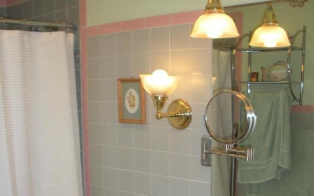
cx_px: 159
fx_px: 445
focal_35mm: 52
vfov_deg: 23.7
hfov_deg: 38.9
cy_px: 199
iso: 118
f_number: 3.5
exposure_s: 1/30.2
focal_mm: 6.3
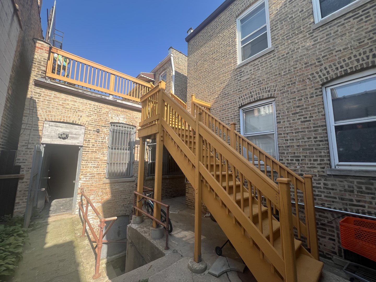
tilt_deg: +8.3
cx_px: 188
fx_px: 141
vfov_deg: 89.9
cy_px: 141
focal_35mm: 13
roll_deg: -0.4
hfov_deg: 106.2
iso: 32
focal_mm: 1.57
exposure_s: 1/412
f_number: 1.8
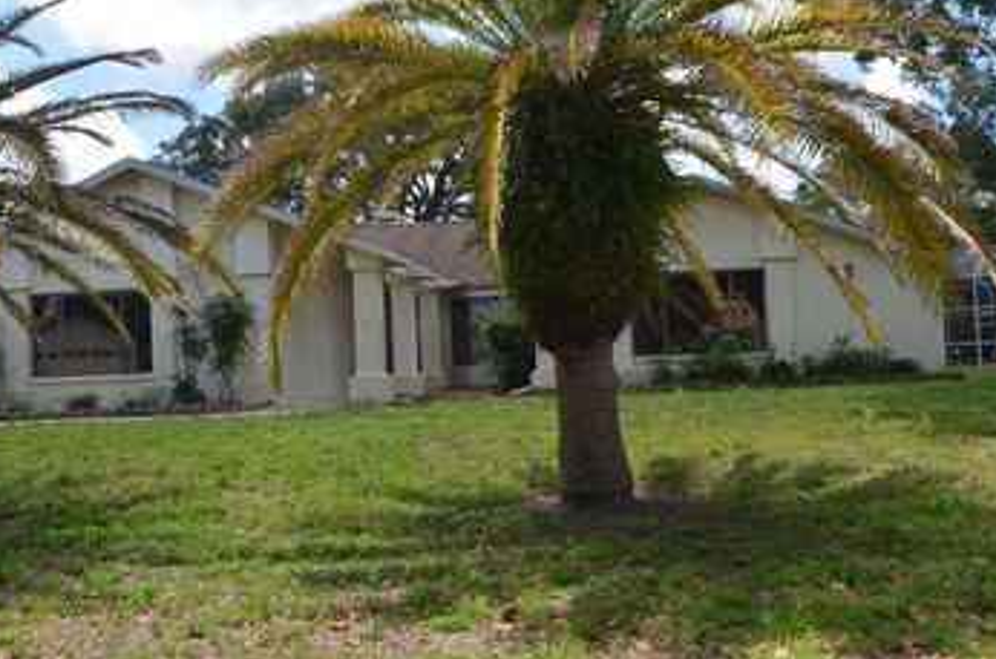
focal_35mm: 39
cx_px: 366
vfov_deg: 33.9
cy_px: 266
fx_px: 1077
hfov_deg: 49.1
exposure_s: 1/200
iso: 100
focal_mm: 18
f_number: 9
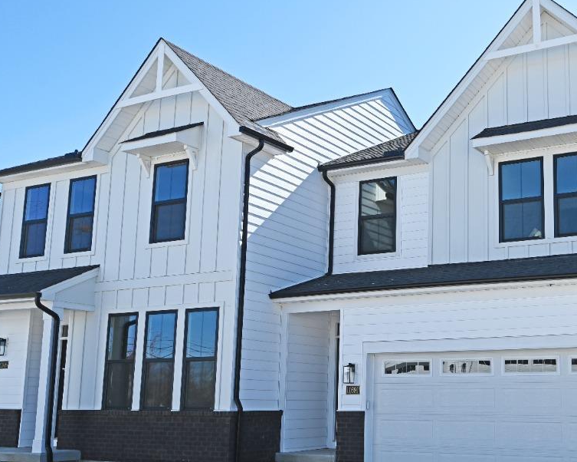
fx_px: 750
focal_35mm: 44
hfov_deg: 40.7
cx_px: 442
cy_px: 269
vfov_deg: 34.1
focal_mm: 23.5
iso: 100
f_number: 7.1
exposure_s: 1/400
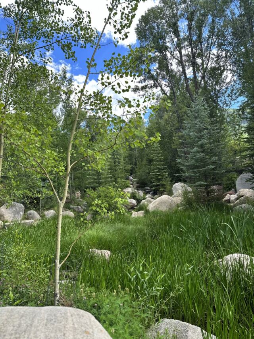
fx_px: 235
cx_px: 127
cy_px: 170
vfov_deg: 71.6
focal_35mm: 24
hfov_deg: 56.8
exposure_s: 1/587
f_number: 1.78
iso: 80
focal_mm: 6.86
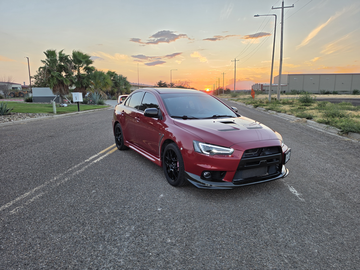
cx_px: 180
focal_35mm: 23
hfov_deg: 73.9
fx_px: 239
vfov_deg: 58.9
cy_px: 135
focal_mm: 6.5
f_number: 1.4
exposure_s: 1/180
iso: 32
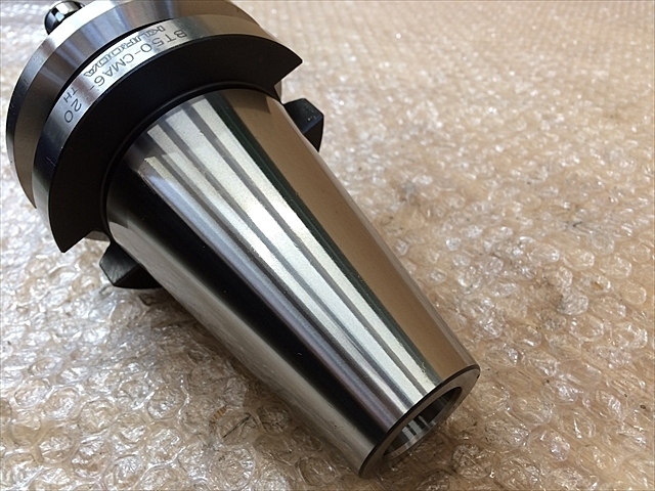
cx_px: 328
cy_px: 246
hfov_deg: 61.7
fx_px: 549
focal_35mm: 29
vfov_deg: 48.2
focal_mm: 4.15
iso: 40
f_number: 2.2
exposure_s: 1/30
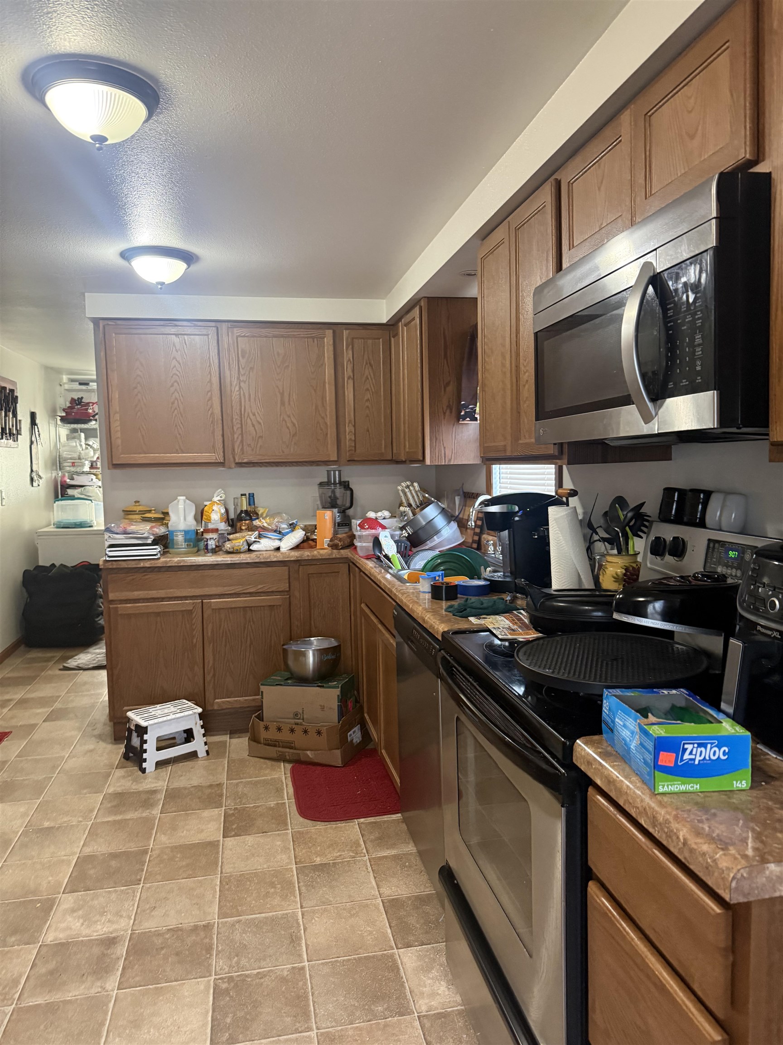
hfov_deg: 56.8
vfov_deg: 71.6
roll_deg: +0.0
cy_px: 522
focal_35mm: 24
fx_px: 724
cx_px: 392
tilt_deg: -3.6
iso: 640
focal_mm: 6.76
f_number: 1.78
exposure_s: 1/60
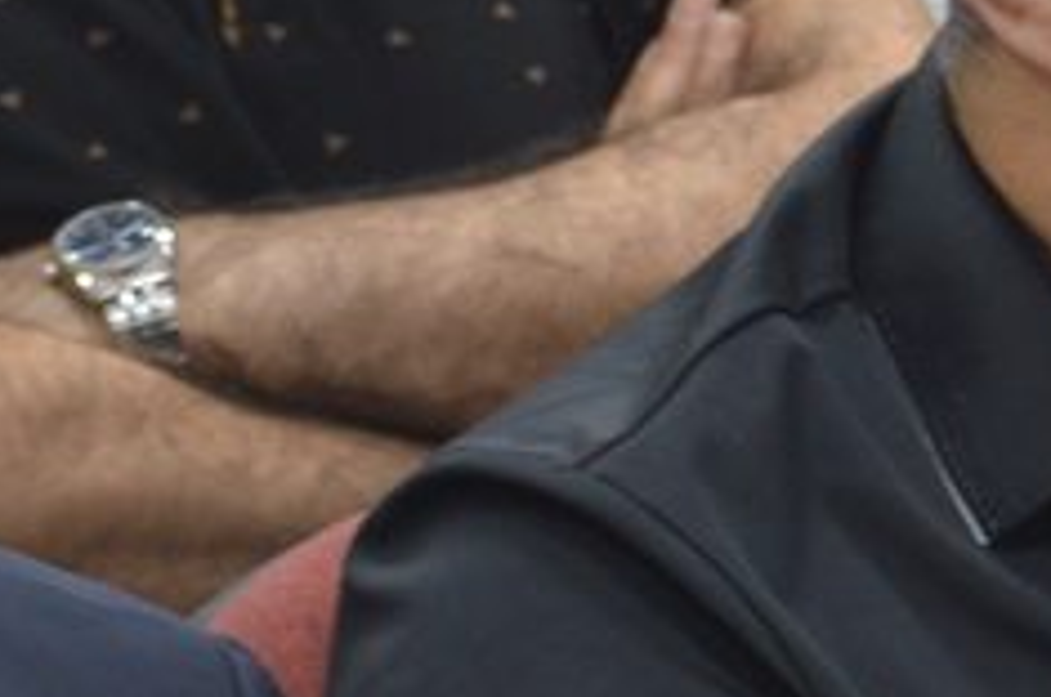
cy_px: 554
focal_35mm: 314
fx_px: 9154
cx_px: 586
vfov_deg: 4.4
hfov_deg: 6.6
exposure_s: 1/15
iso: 400
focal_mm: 36
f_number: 4.8
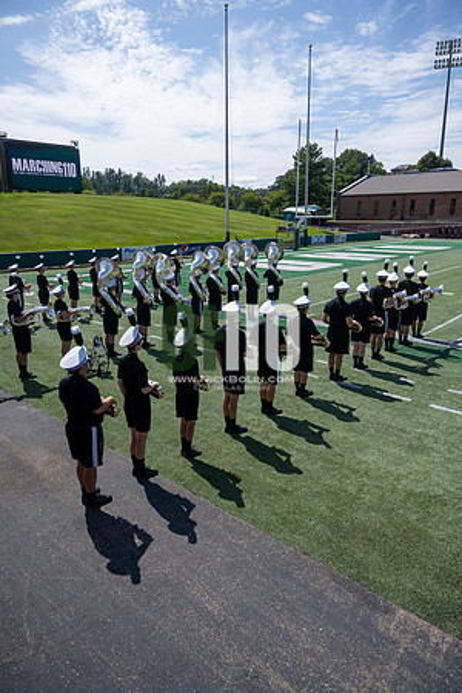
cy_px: 346
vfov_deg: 73.7
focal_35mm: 24
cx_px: 231
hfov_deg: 53.1
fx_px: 462
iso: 200
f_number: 5
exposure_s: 1/1600
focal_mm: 24
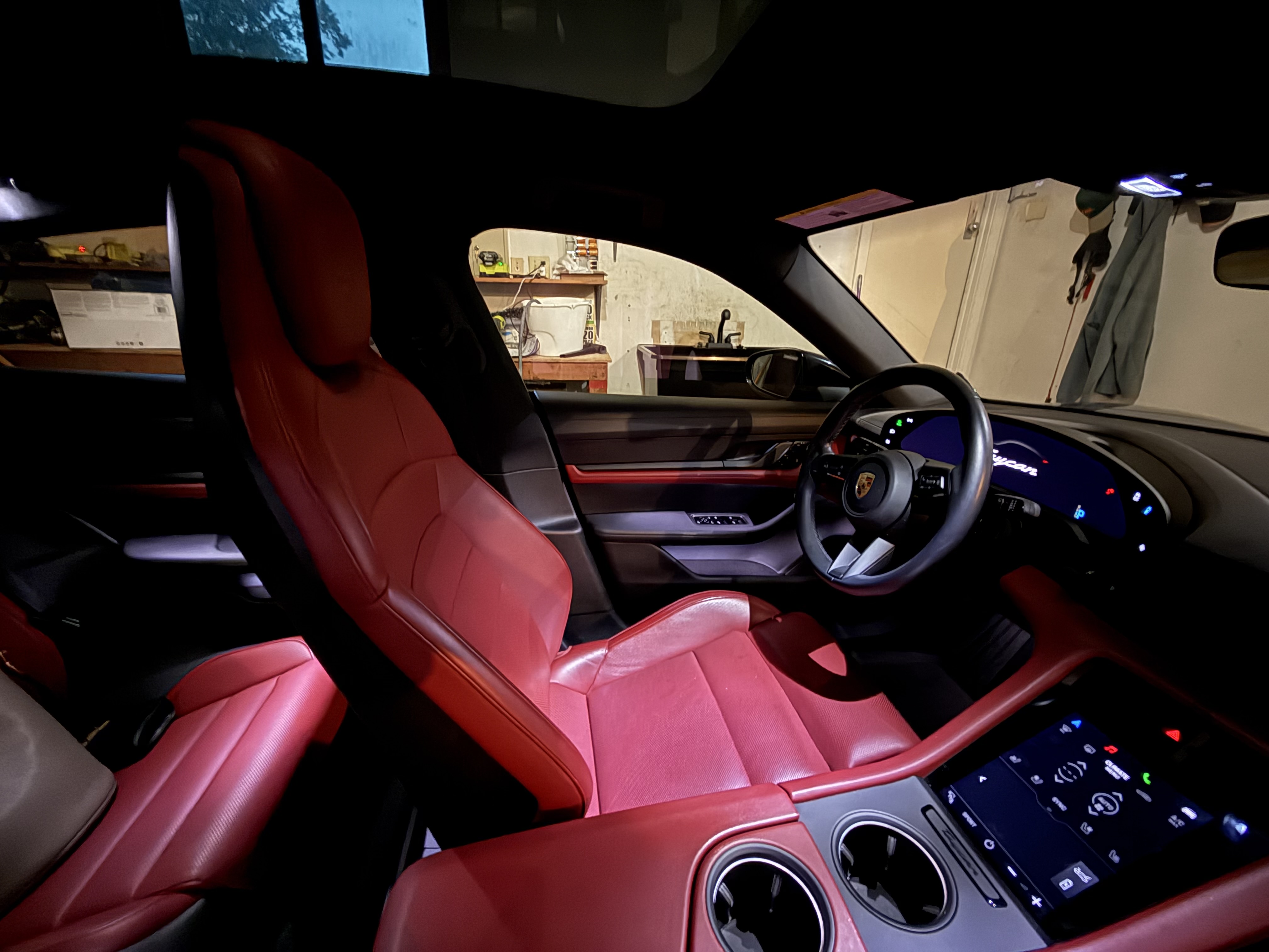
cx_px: 634
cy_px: 476
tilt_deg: -19.4
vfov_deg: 85.7
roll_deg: -1.4
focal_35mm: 14
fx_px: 513
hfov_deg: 102.1
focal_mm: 2.22
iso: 1250
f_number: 2.2
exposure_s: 1/9
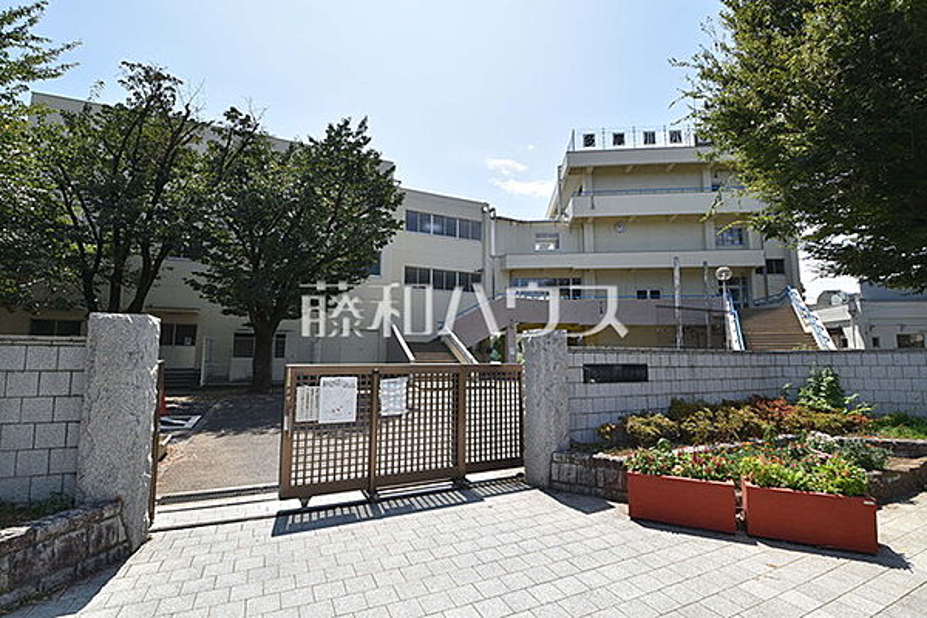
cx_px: 464
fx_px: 386
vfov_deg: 77.3
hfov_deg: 100.4
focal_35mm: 15
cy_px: 309
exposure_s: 1/320
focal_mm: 10
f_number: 9
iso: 200
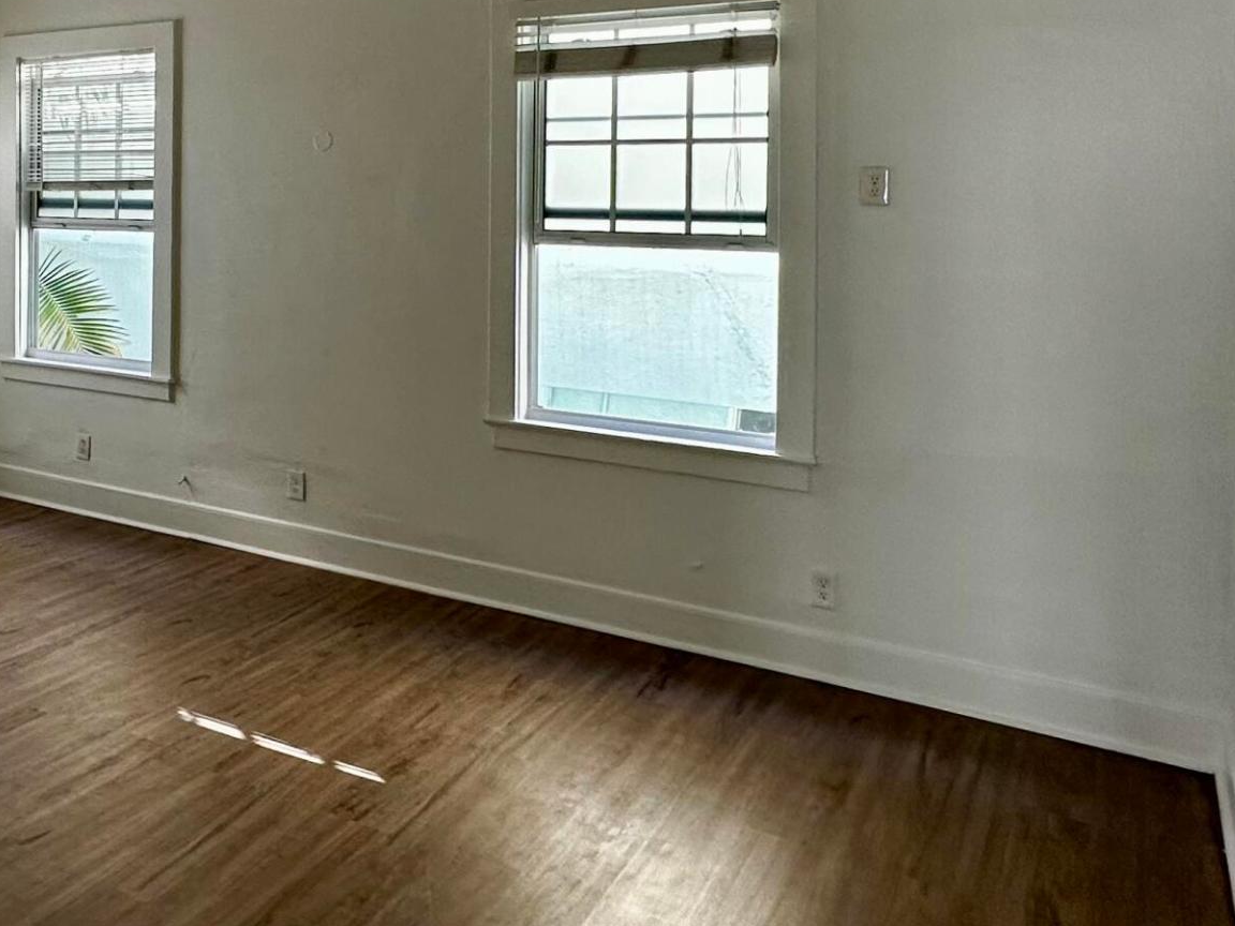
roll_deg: +0.4
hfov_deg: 47.8
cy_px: 199
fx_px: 1249
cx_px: 148
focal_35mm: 35
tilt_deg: +0.0
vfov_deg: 39.3
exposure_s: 1/99
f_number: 2.2
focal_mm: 2.22
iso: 80
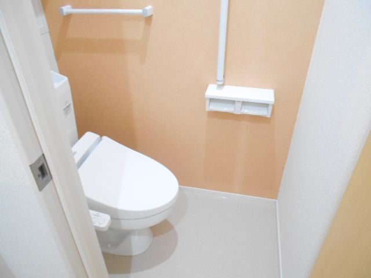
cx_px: 186
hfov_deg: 67.3
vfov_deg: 53.1
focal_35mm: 26
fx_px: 279
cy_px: 139
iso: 800
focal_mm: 4.6
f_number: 3.2
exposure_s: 1/25
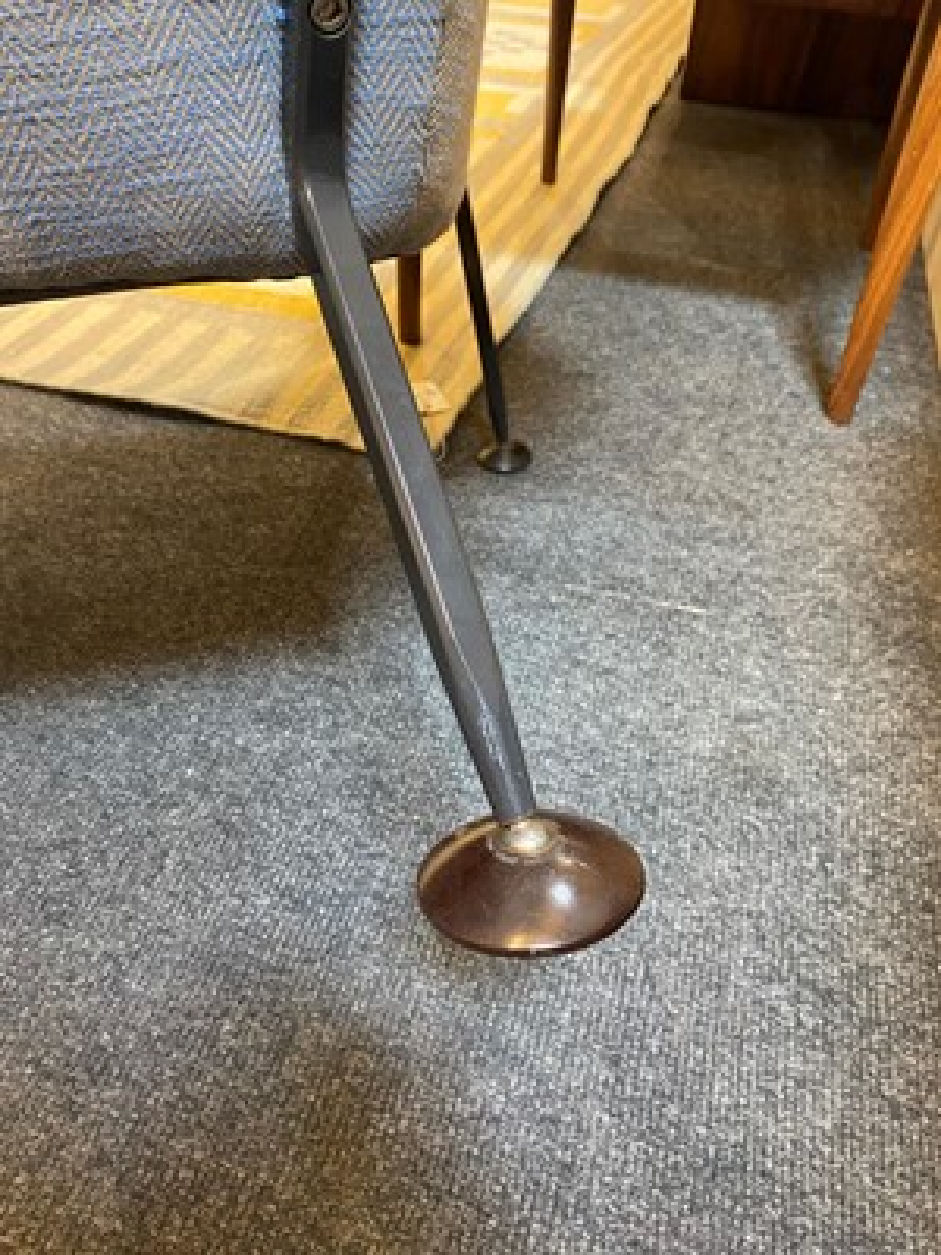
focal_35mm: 26
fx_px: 942
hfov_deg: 53.1
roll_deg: -1.5
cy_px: 628
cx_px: 470
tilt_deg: -44.5
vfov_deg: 67.3
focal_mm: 4.25
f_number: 1.8
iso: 400
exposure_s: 1/50
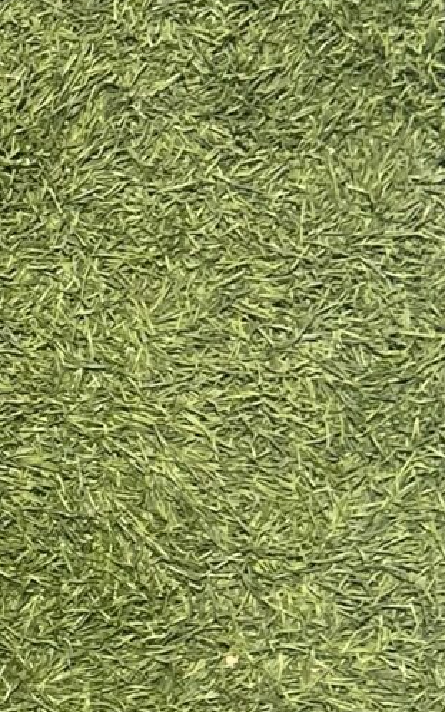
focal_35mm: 131
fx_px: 2540
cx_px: -693
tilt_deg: -79.9
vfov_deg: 15.9
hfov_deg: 8.9
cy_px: 258
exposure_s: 1/7576
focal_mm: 6.86
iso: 80
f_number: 1.78
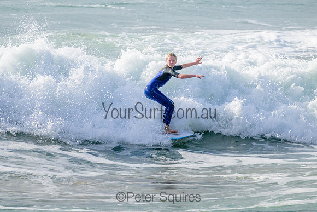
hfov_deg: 2.0
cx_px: 143
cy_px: 73
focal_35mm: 1047
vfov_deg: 1.3
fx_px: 9218
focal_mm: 800
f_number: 11
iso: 500
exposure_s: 1/2000
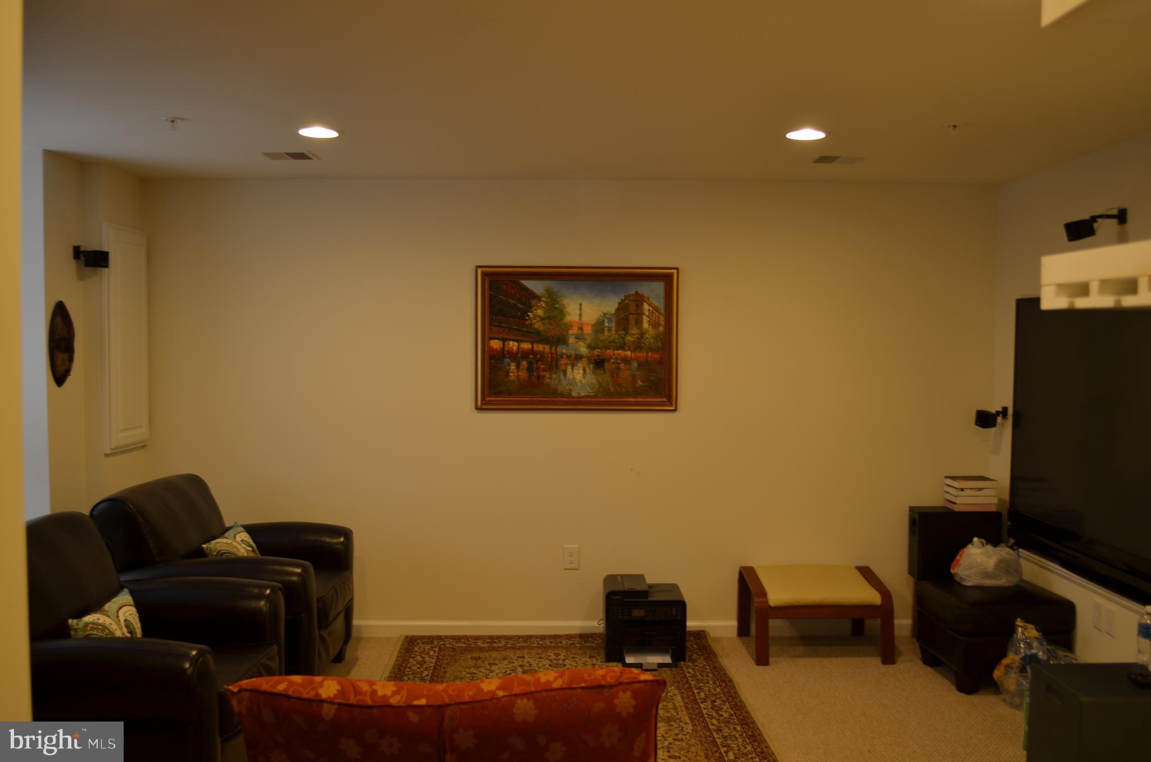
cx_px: 576
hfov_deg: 57.3
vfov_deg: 39.8
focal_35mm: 33
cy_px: 381
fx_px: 1053
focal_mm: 22
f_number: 3.8
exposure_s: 1/10
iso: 100
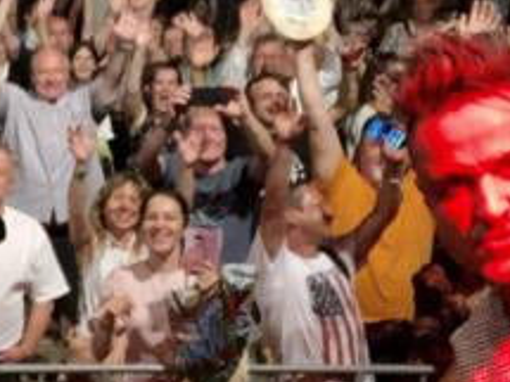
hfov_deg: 15.9
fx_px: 1752
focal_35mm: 119
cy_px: 311
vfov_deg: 12.4
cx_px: -115
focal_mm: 2.87
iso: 200
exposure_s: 1/43
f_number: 2.2
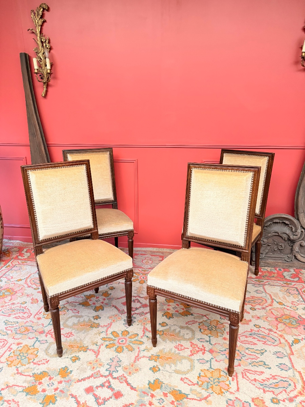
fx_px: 282
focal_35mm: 24
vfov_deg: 71.6
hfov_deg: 56.8
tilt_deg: -18.0
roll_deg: +0.0
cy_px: 204
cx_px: 152
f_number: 1.78
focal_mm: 6.76
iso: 800
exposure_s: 1/59
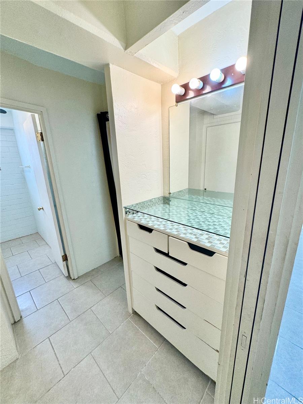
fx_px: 163
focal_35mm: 14
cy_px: 202
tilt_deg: -15.1
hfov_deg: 85.7
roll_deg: +2.6
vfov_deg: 102.1
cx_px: 152
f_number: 2.2
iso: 125
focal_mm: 2.22
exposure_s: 1/120
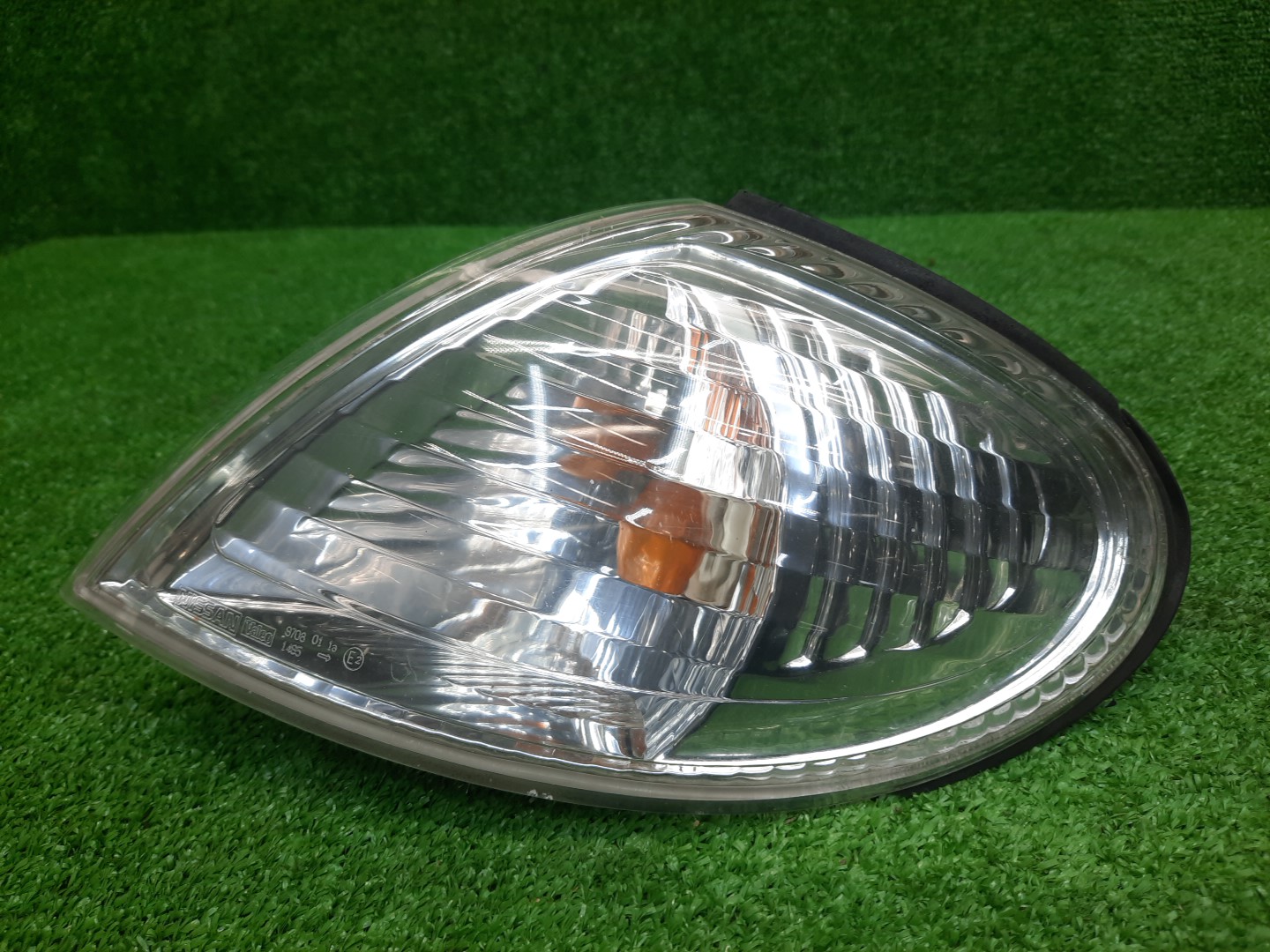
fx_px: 917
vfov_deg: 54.9
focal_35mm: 25
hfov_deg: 69.4
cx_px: 635
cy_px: 476
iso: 60
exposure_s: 1/100
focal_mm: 4.6
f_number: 2
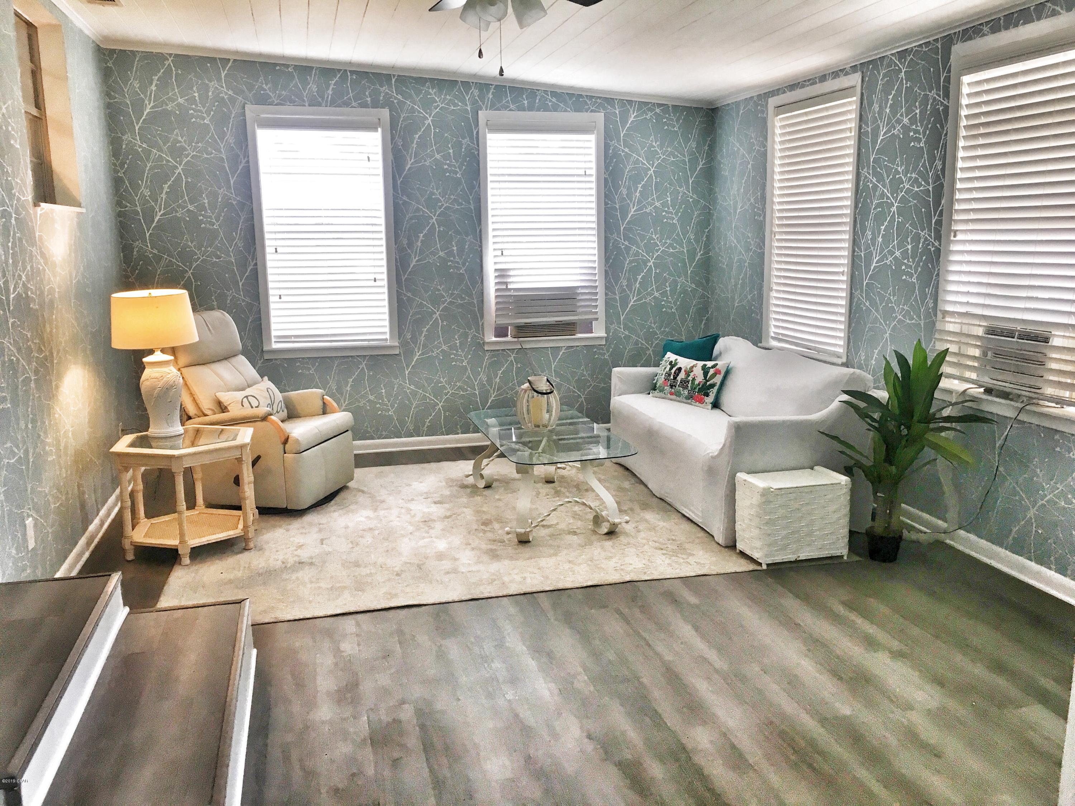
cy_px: 403
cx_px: 538
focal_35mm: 29
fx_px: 901
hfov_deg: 61.7
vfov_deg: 48.2
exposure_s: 1/30
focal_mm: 4.15
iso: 25
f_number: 2.2
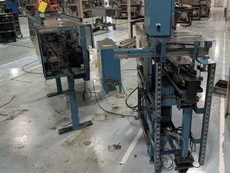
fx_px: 206
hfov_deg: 57.7
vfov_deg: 45.3
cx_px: 141
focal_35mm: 31
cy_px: 69
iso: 647
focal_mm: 6.9
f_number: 1.68
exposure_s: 1/986
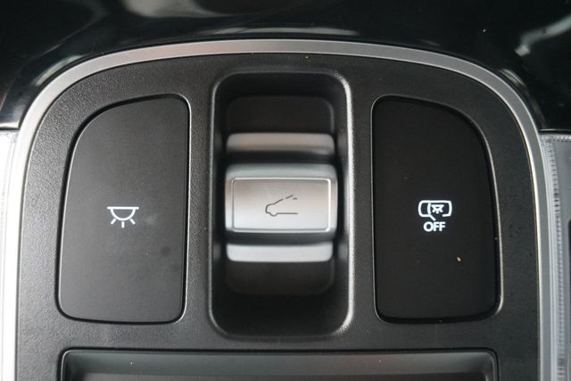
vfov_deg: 33.4
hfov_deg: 48.4
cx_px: 286
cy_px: 190
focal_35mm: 40
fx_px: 635
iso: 10000
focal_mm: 27
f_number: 4.5
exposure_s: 1/60
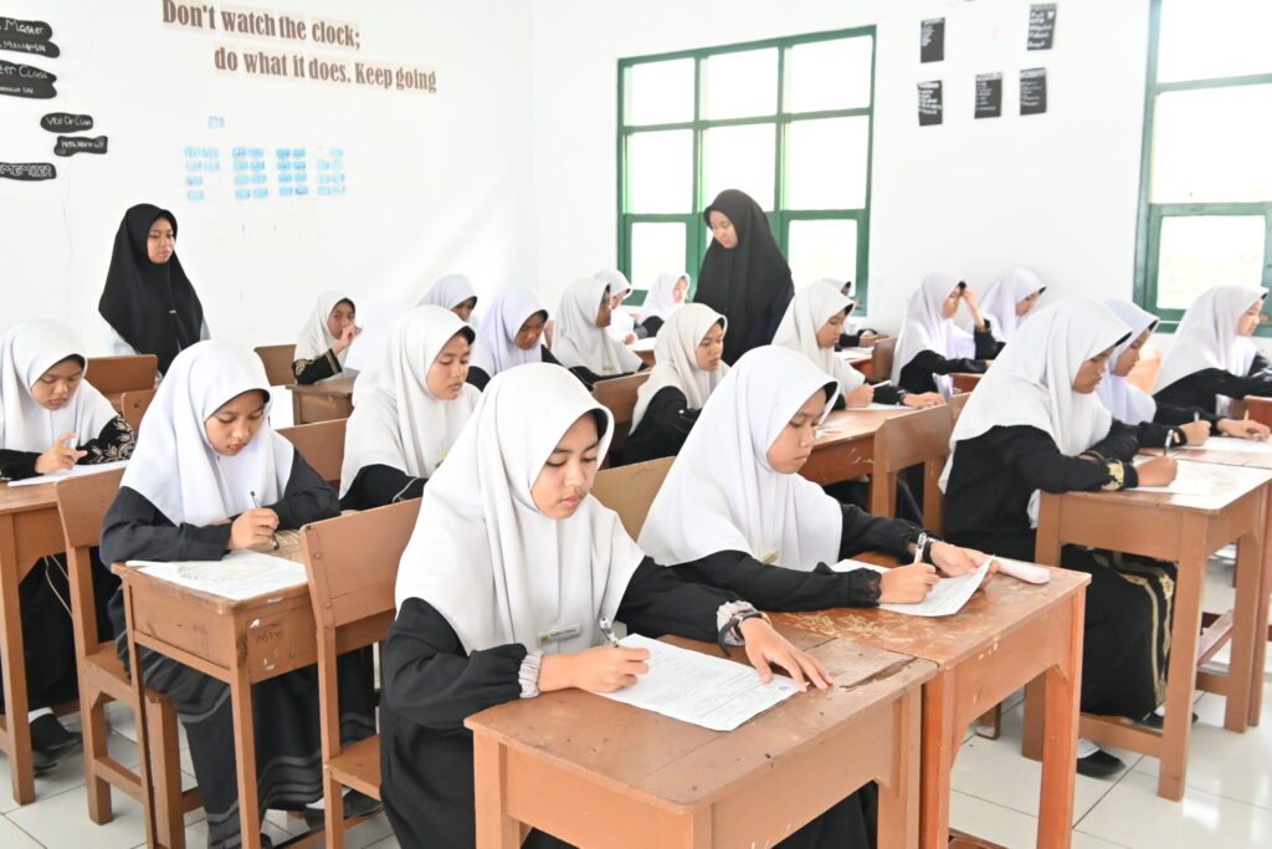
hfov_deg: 58.7
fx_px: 1131
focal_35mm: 32
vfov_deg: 41.1
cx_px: 636
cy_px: 424
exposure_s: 1/80
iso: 2500
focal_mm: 21.5
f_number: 6.3
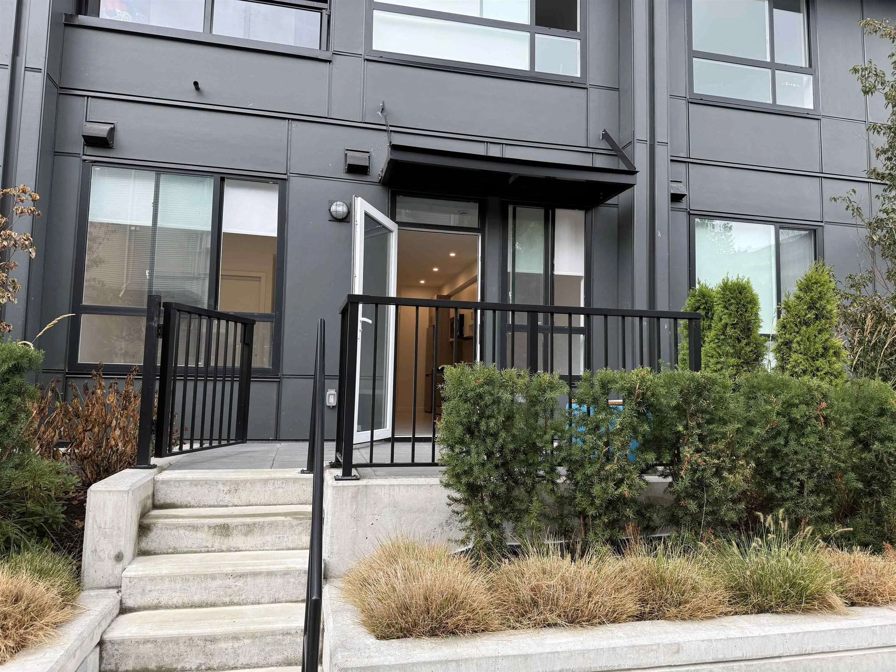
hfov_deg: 71.6
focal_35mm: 24
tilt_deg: +6.2
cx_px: 448
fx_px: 621
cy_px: 336
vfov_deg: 56.8
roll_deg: -0.9
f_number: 1.78
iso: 64
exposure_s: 1/140
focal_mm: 6.76
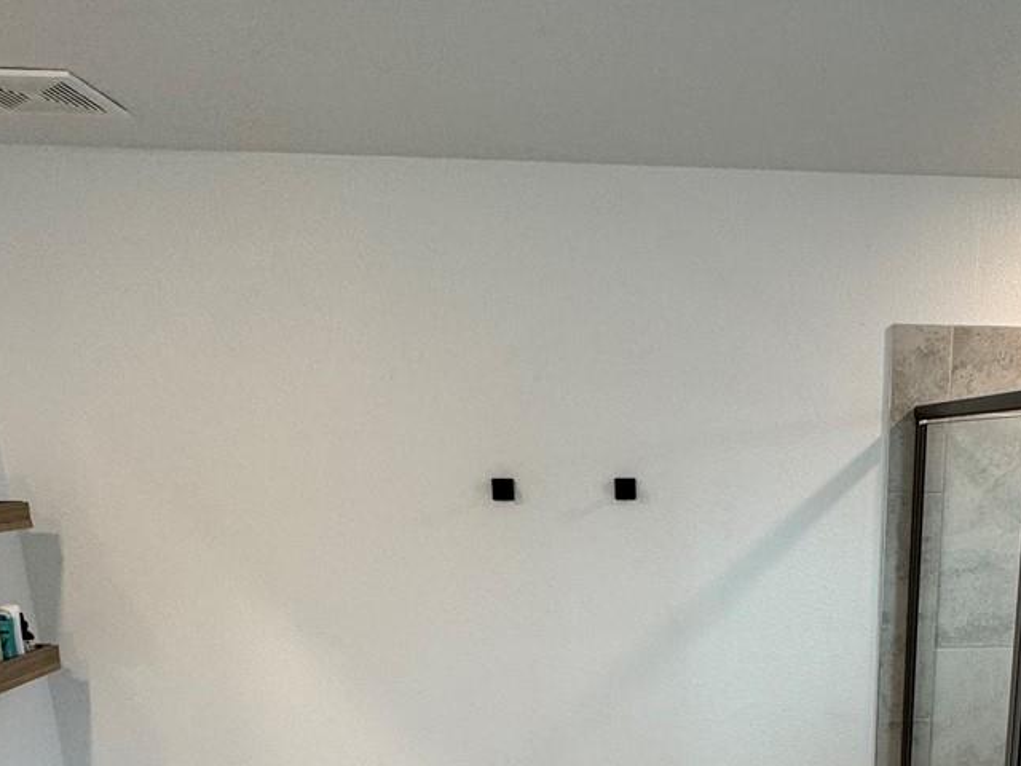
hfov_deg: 50.7
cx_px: 750
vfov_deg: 36.6
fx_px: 1032
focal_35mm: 35
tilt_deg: -17.1
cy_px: 766
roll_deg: +0.4
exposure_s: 1/120
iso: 125
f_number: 2.2
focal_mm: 2.22
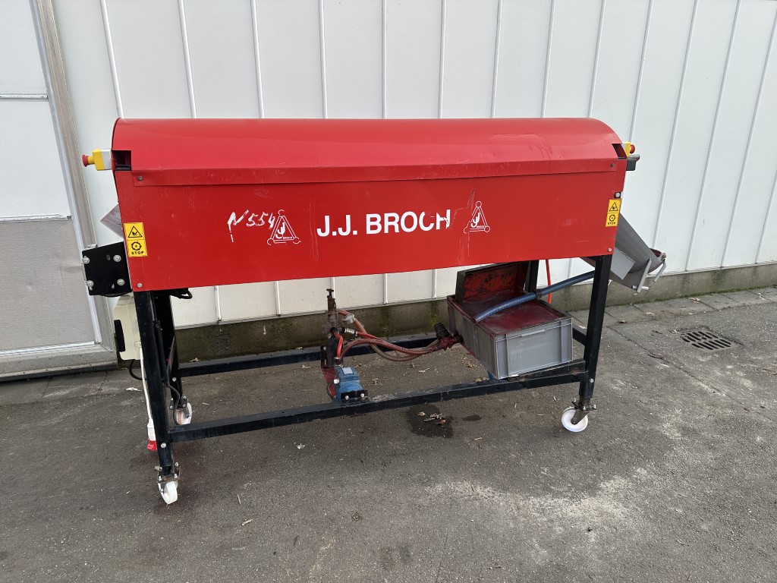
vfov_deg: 56.8
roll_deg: -1.8
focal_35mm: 24
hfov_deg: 71.6
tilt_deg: -19.3
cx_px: 388
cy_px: 292
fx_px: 539
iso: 80
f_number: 1.78
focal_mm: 6.86
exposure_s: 1/324
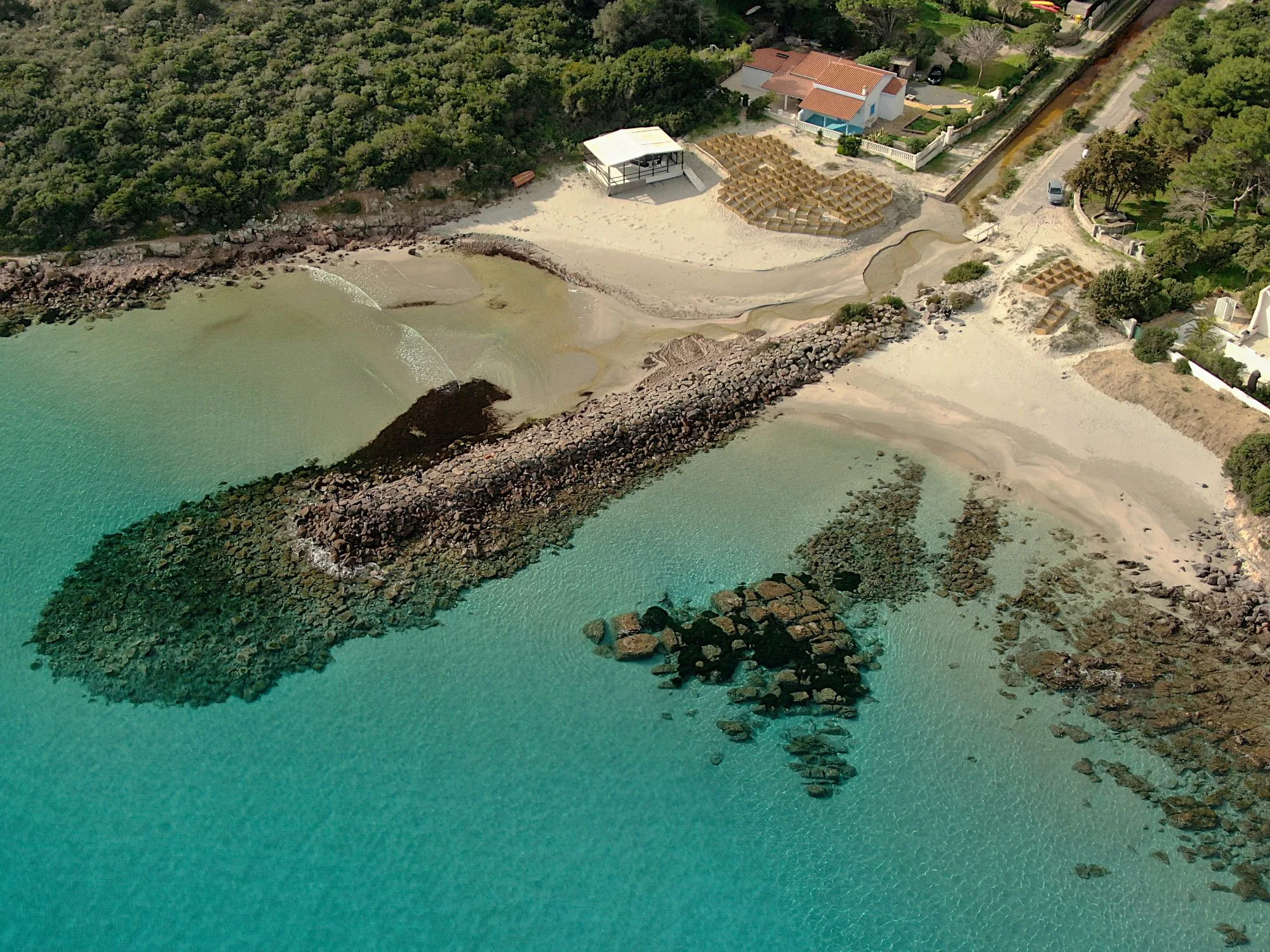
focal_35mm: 44
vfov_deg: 32.9
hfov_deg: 42.9
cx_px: 635
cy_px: 476
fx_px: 1614
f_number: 3.6
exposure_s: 1/240
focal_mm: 7.71
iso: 100
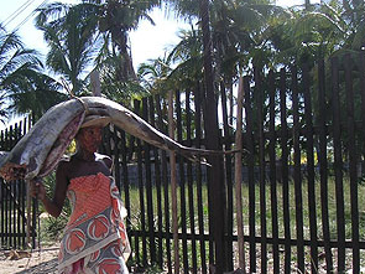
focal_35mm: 58
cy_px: 191
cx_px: 156
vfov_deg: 25.0
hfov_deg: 33.2
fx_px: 611
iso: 50
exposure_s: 1/500
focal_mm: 6
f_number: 2.8
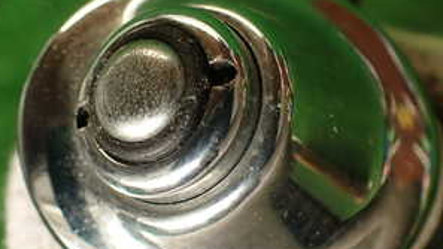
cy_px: 128
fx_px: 775
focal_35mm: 66
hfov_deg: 31.9
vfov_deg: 18.3
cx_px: 198
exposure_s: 1/100
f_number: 2.3
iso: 100
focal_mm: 5.4
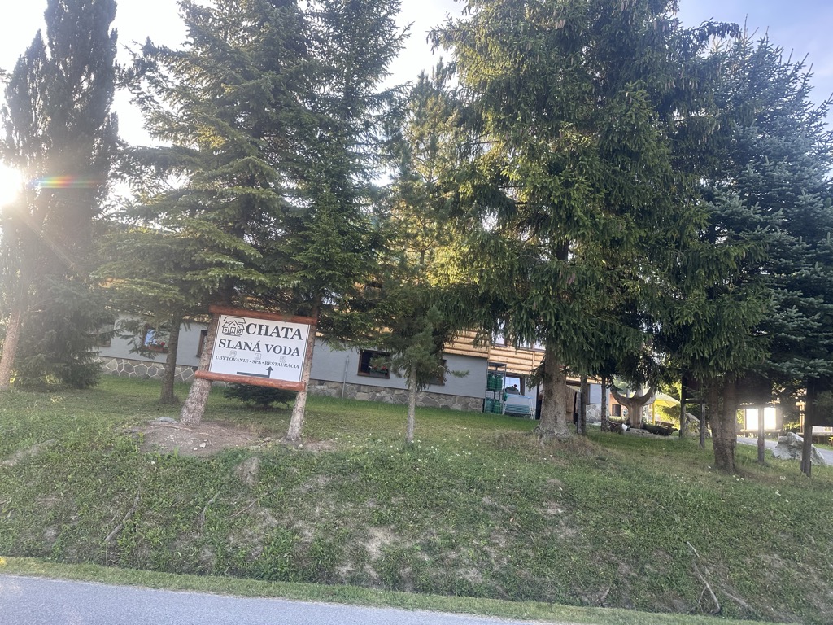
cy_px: 312
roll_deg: +0.5
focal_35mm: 24
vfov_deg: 56.8
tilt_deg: +11.6
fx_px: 578
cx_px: 416
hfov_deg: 71.6
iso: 80
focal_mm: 6.86
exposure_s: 1/310
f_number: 1.78
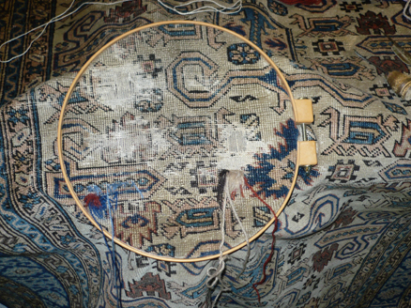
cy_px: 152
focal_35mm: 40
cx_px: 213
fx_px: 475
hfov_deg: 46.8
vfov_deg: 35.9
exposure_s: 1/30
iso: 100
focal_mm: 5.8
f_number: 2.8
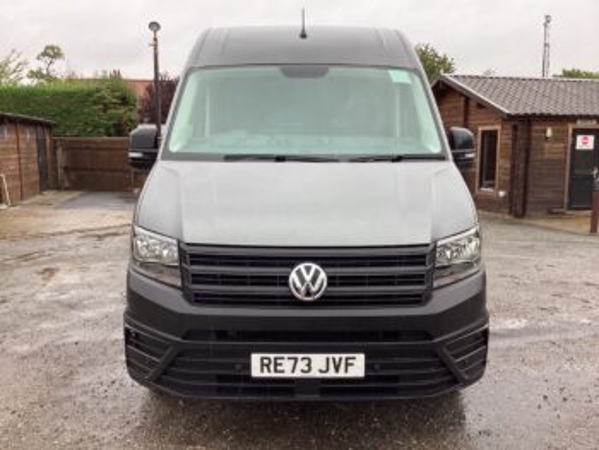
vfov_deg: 45.5
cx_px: 300
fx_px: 537
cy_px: 225
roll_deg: -0.7
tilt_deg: -7.9
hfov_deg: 58.3
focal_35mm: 31
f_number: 2.4
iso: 32
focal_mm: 3.3
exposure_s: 1/120
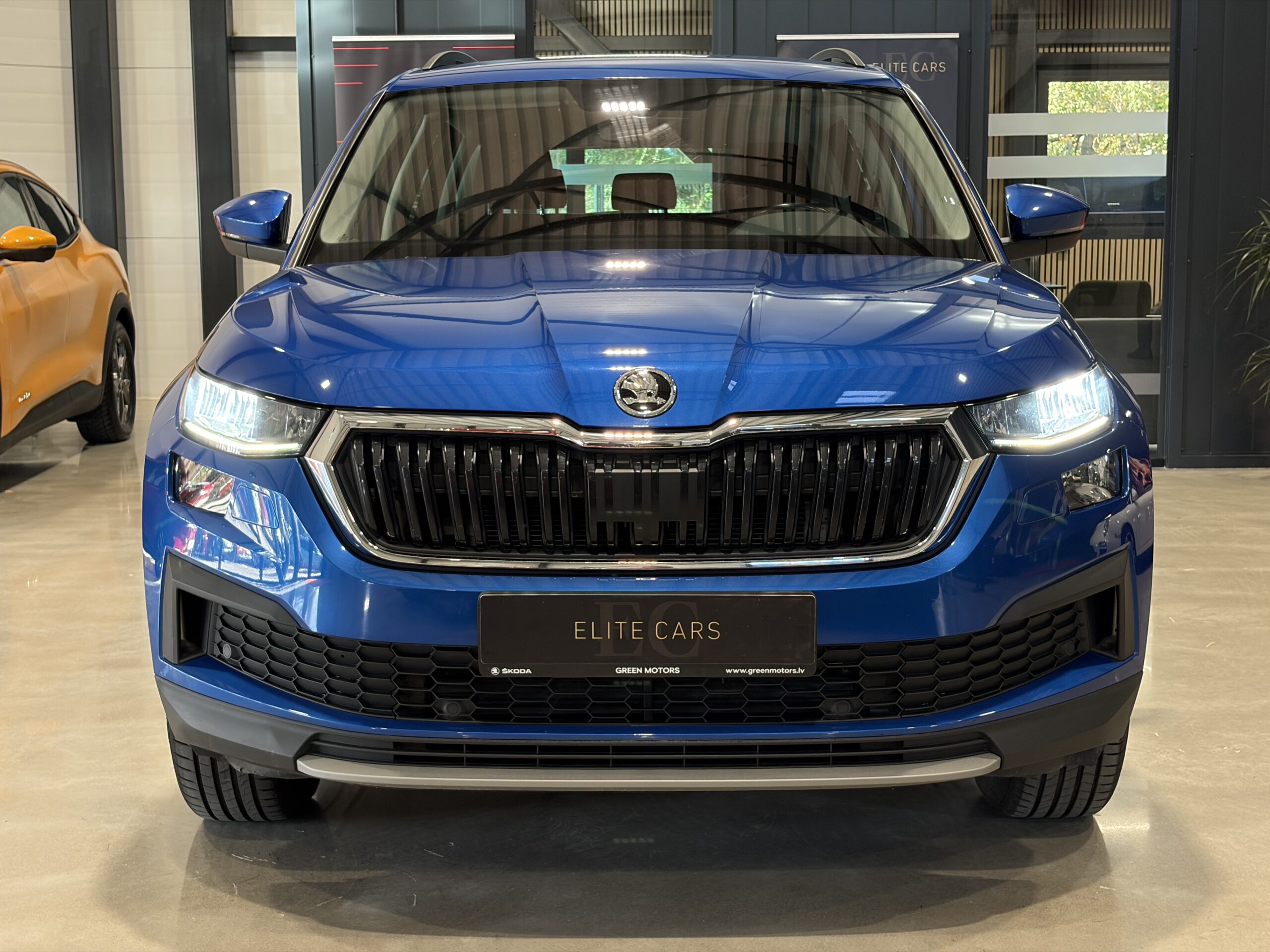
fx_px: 1908
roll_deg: +0.9
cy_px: 476
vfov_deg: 28.0
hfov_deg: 36.8
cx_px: 635
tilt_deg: -7.0
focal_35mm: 52
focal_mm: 5.96
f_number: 1.6
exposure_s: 1/62
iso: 100
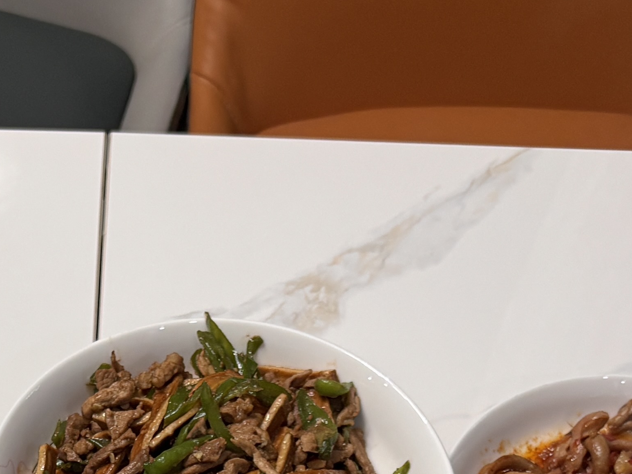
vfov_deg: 13.9
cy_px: 823
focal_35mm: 96
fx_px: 1753
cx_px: 129
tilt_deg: -61.2
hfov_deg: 20.2
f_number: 1.6
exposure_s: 1/100
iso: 125
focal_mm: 5.96
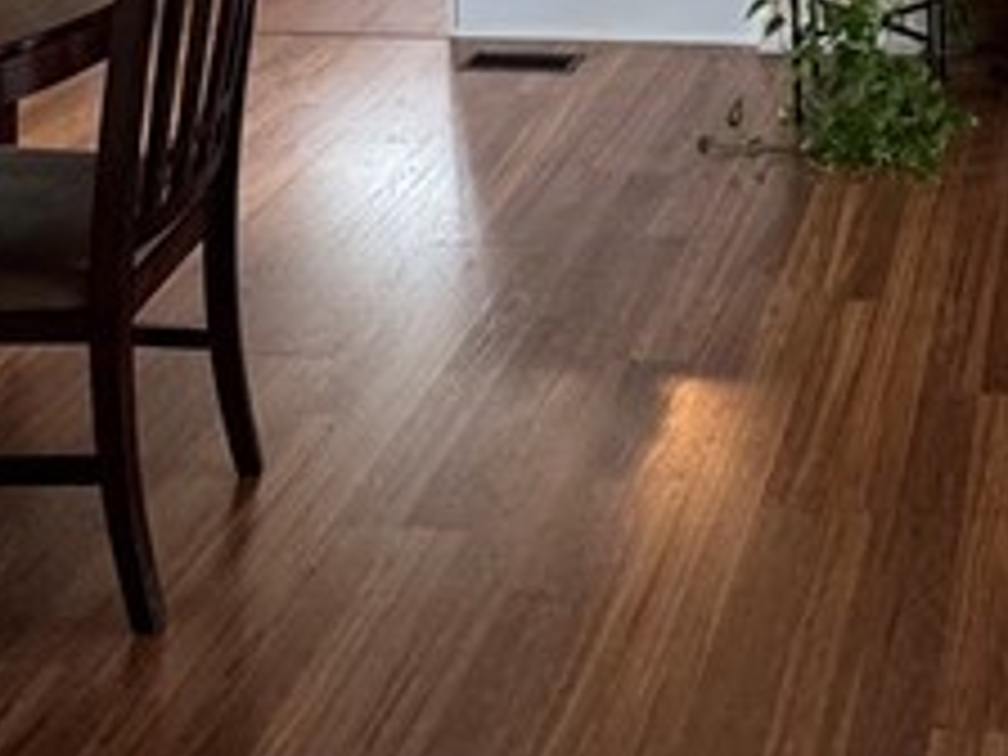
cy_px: -464
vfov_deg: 19.2
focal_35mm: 64
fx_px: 1864
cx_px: 976
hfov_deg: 28.6
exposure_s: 1/120
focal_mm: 2.22
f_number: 2.2
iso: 200
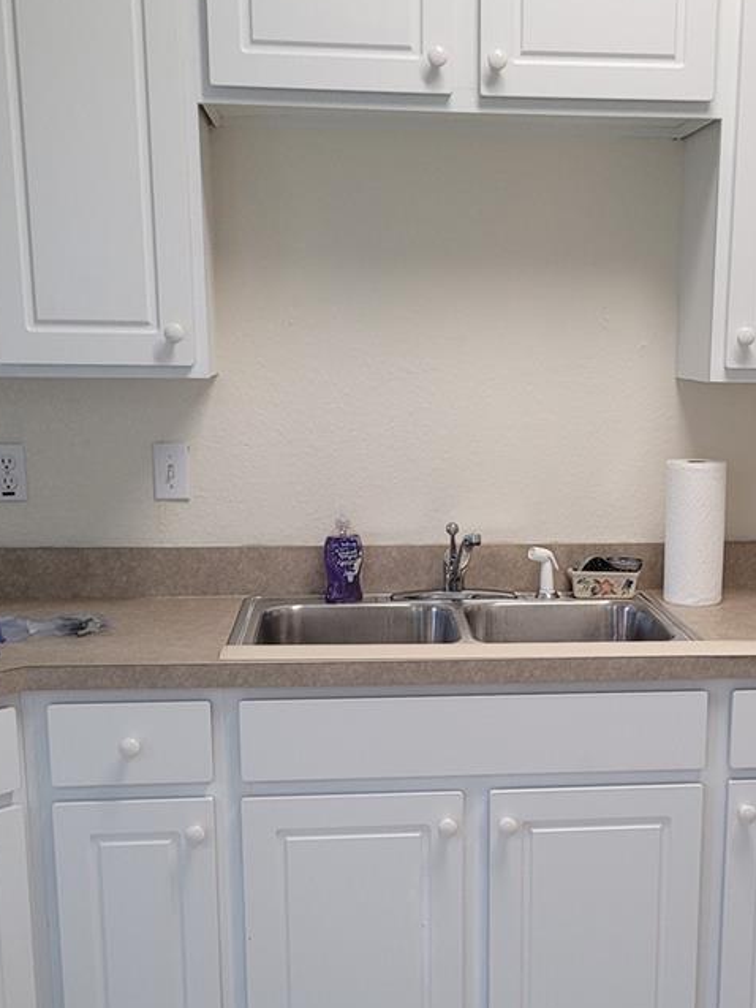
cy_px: 674
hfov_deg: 29.5
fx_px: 1426
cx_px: 486
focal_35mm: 49
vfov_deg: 38.5
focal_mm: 5.4
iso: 125
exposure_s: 1/120
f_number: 1.8
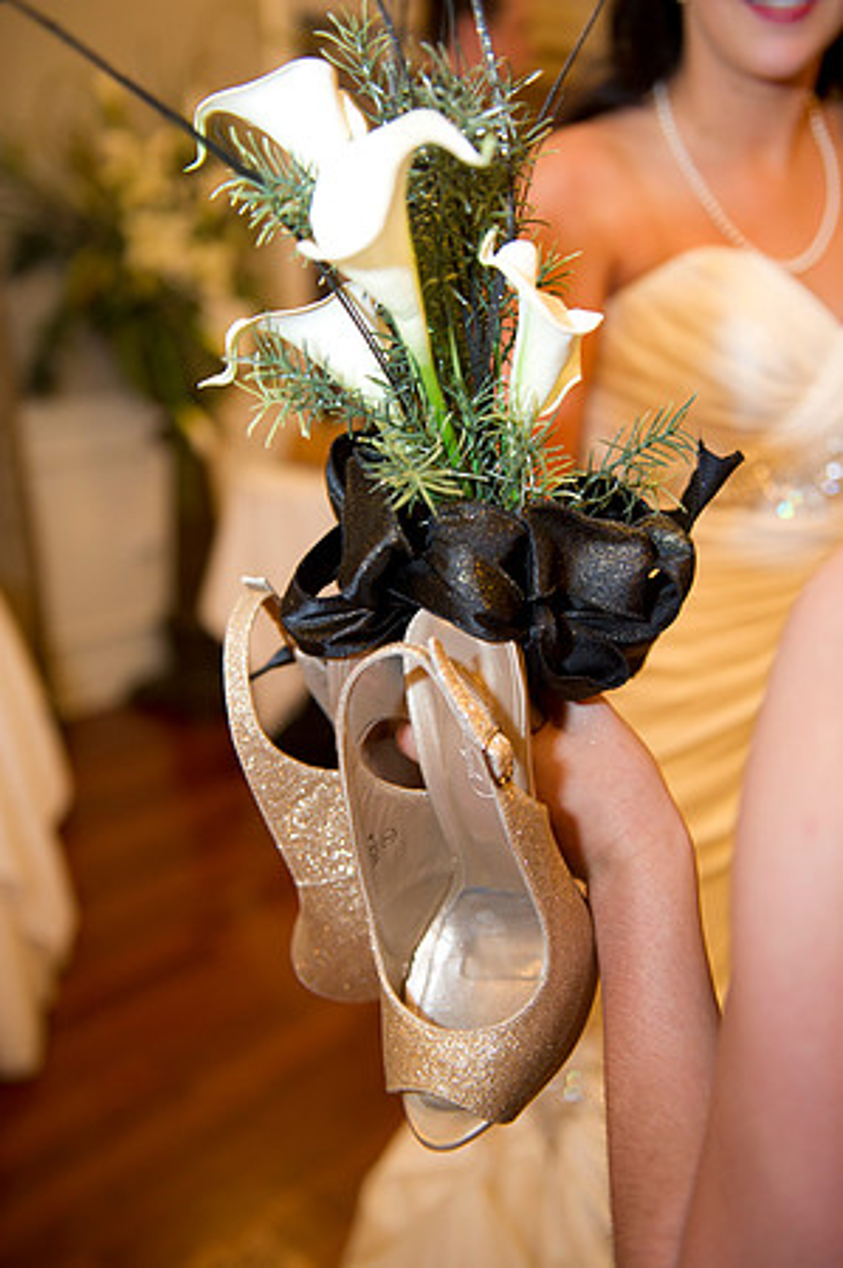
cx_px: 422
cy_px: 634
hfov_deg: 36.8
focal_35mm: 36
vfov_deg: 53.2
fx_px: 1267
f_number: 2.8
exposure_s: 1/60
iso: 1250
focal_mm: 36
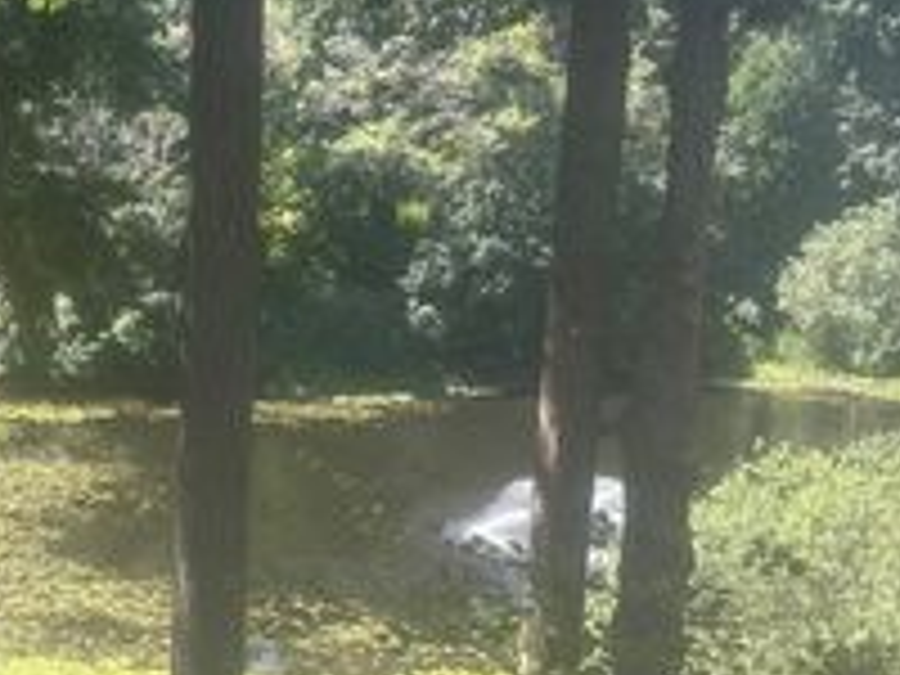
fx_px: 1560
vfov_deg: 24.4
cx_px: -18
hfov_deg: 29.8
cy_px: 380
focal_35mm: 60
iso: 80
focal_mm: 6.86
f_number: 1.78
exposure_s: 1/680
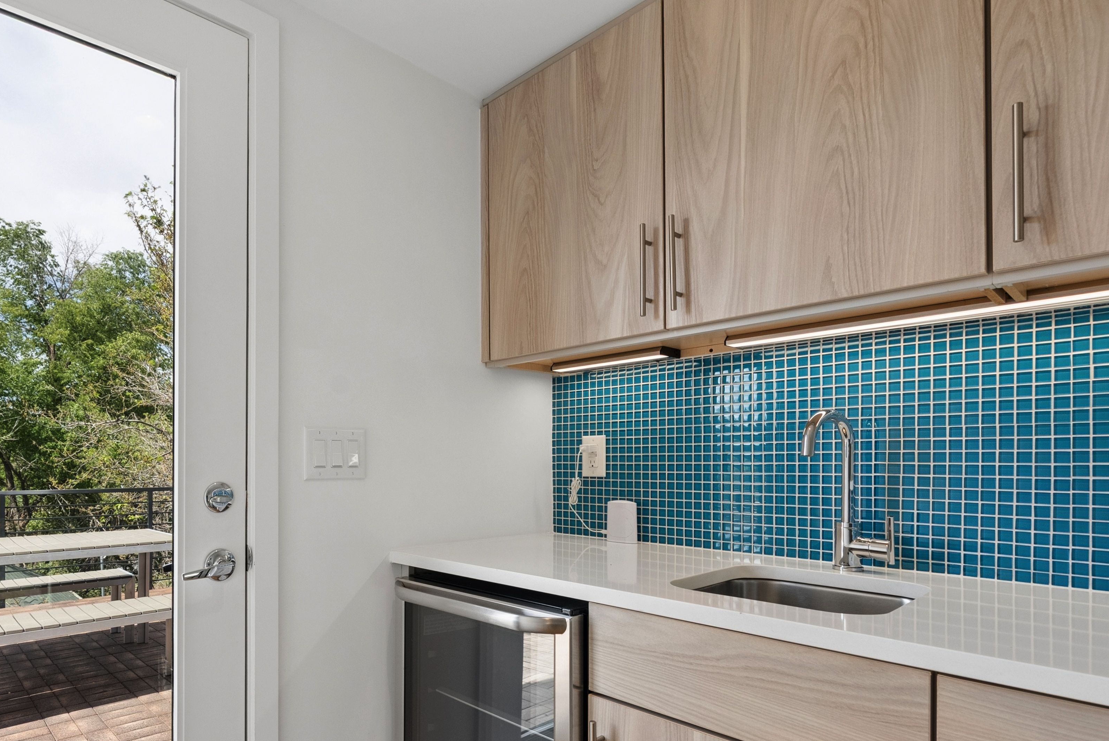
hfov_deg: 82.4
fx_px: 616
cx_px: 418
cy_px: 466
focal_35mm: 20
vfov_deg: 61.1
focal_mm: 15
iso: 800
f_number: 8
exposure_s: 1/400
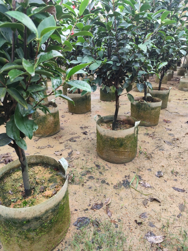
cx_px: 94
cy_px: 126
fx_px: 167
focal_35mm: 23
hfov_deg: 58.9
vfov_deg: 73.9
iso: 125
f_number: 1.65
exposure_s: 1/100
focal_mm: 6.19
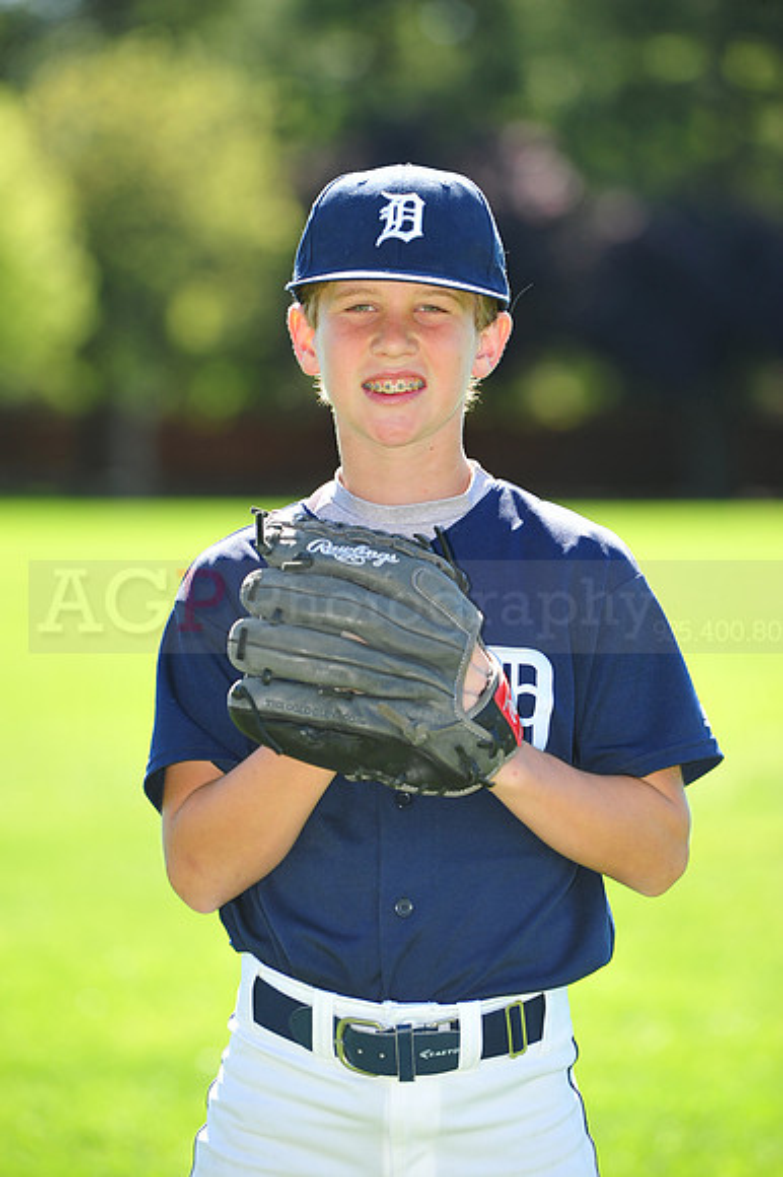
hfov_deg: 6.9
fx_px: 6532
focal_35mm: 200
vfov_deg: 10.3
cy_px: 588
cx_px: 392
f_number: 5
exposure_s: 1/500
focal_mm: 200
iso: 320
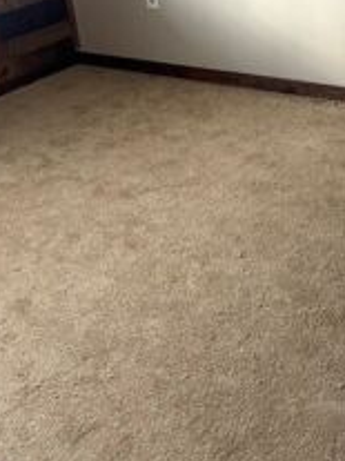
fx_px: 891
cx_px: 345
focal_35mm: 67
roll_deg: +3.9
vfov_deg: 28.3
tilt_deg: -18.9
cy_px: 81
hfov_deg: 21.2
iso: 200
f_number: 1.8
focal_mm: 4.25
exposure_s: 1/60
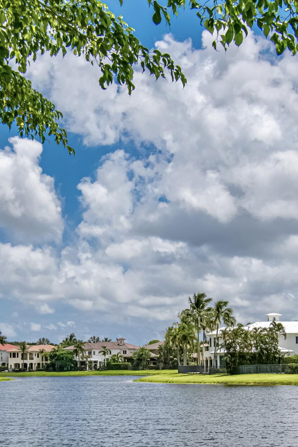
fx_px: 894
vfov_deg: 27.9
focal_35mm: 72
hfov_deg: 18.9
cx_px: 108
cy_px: 307
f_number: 8
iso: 400
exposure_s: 1/2000
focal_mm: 20
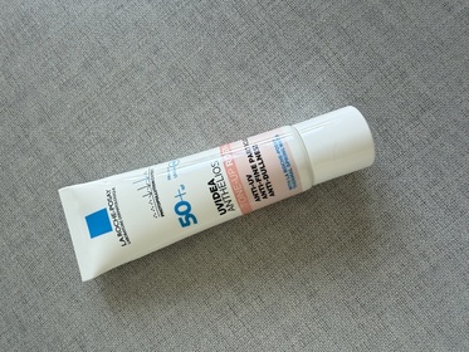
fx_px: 325
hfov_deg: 71.6
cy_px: 176
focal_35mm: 24
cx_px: 234
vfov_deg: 56.8
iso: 320
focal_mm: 2.22
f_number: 2.2
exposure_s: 1/121
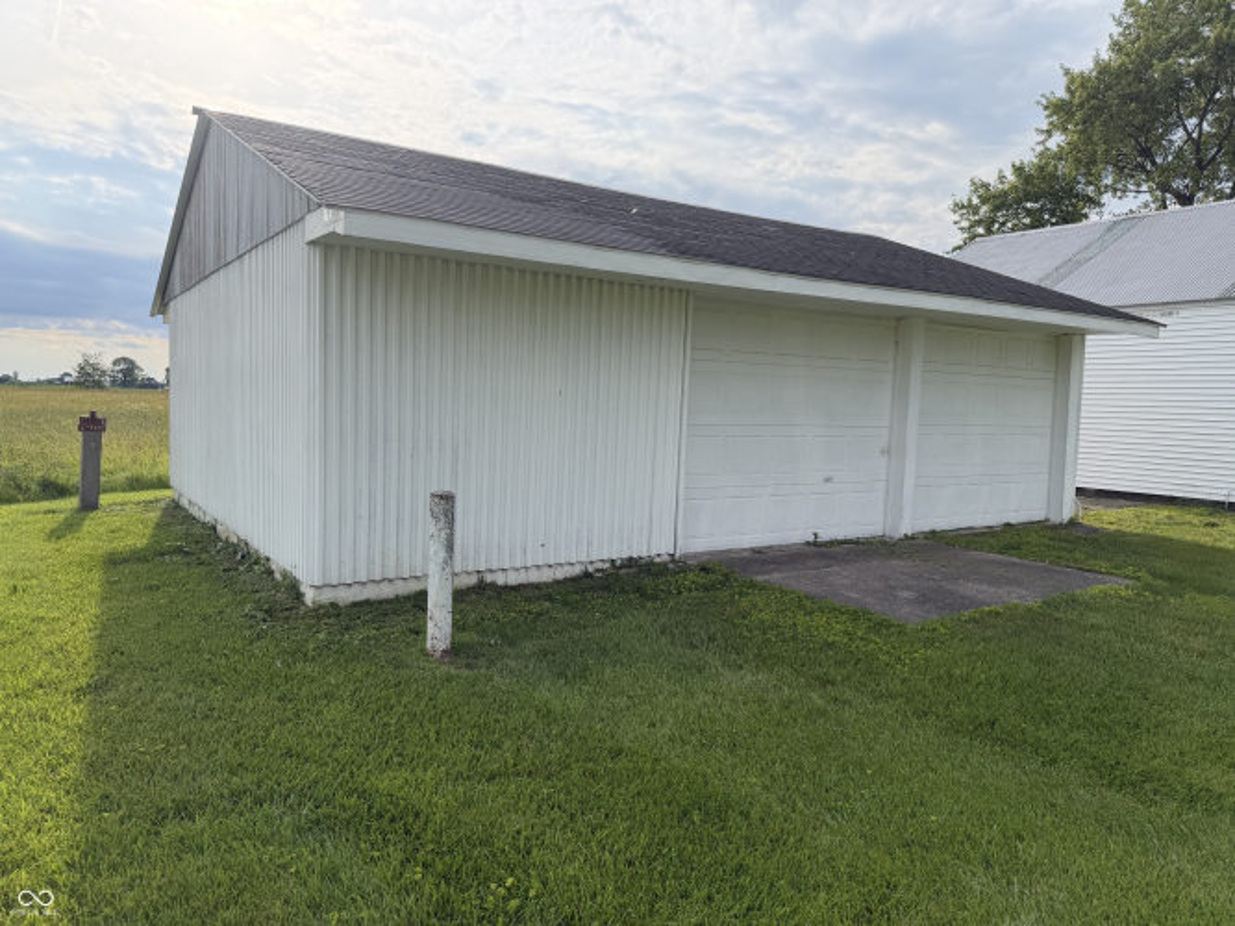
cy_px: 463
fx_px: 856
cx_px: 618
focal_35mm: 24
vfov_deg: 56.8
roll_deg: -1.6
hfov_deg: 71.6
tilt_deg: -2.2
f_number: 1.78
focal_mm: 6.76
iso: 100
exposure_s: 1/4673
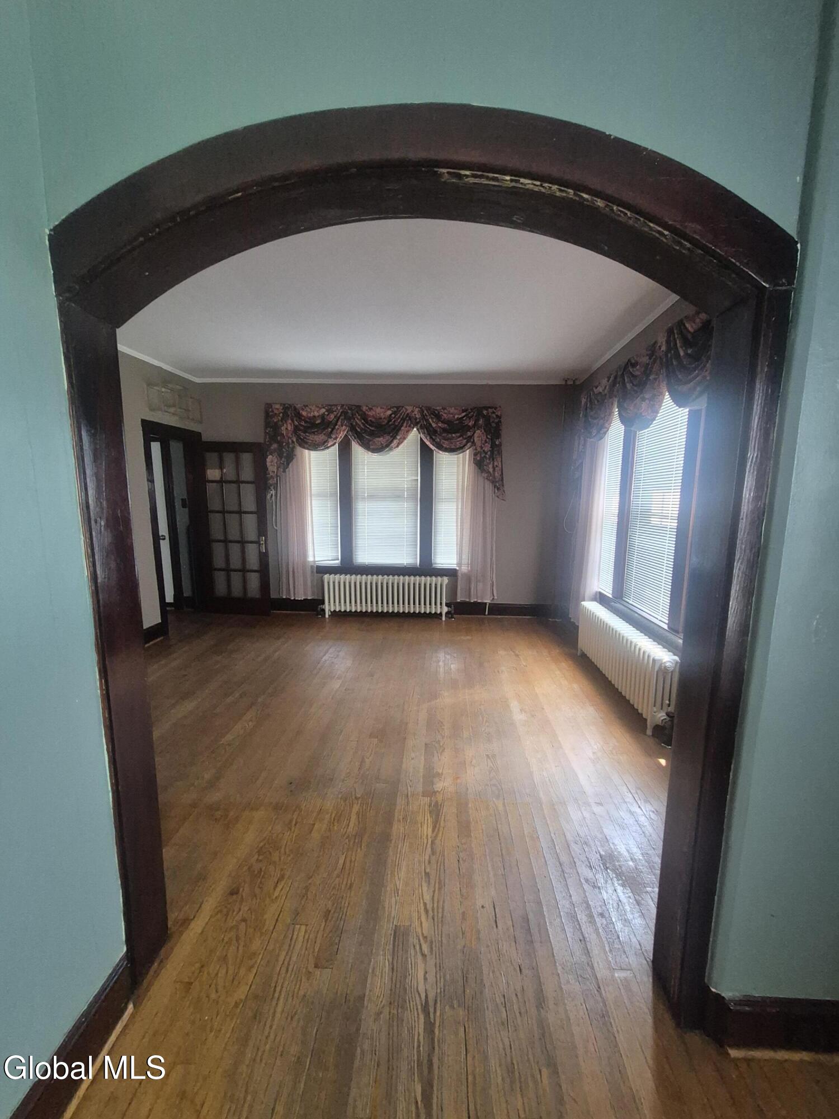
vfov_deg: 106.2
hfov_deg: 89.9
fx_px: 420
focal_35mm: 13
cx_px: 420
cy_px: 560
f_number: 2.2
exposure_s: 1/60
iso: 800
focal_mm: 1.74
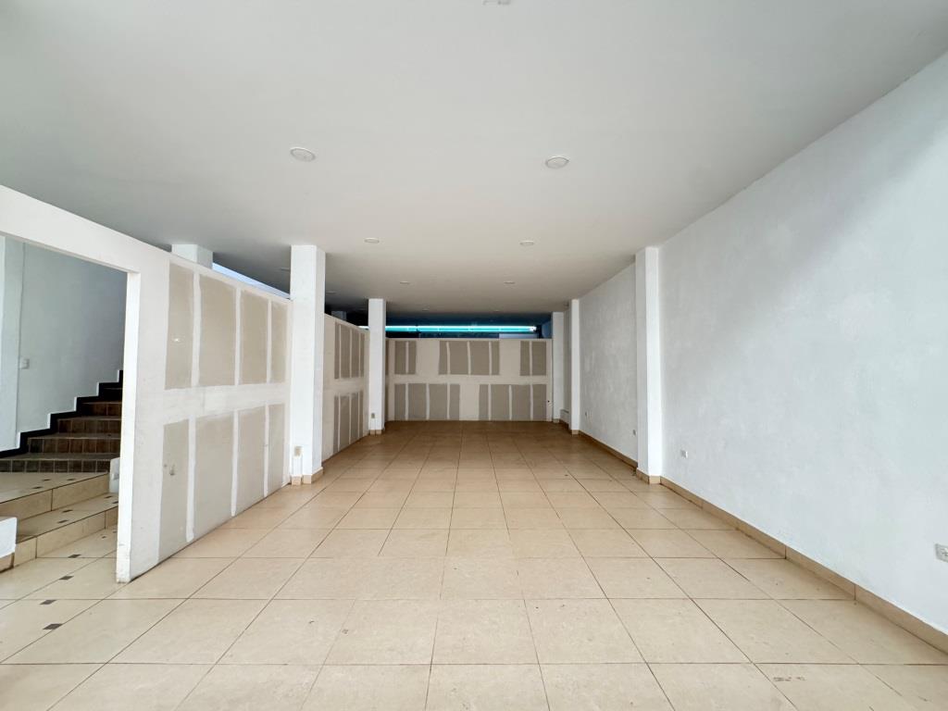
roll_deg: +0.7
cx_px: 474
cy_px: 356
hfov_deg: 102.1
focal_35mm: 14
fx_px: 383
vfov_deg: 85.7
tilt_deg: +1.2
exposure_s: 1/60
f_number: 2.2
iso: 320
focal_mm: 2.22
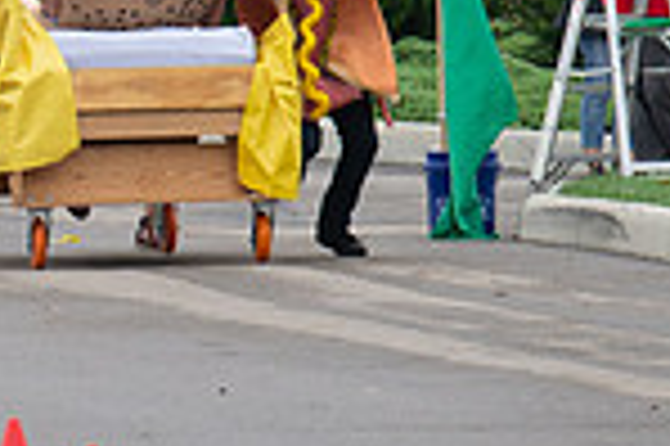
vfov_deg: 1.3
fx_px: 19111
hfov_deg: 2.0
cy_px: 6
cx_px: -132
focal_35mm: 1028
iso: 640
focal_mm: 200
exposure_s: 1/250
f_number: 10
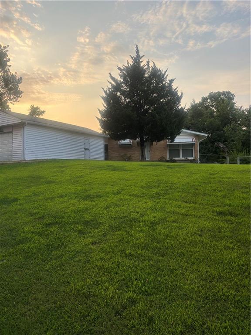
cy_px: 168
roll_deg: +0.1
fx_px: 251
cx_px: 126
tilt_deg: +0.0
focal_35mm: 26
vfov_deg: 67.3
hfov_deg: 53.1
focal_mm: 5.96
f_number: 1.6
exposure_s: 1/550
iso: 50
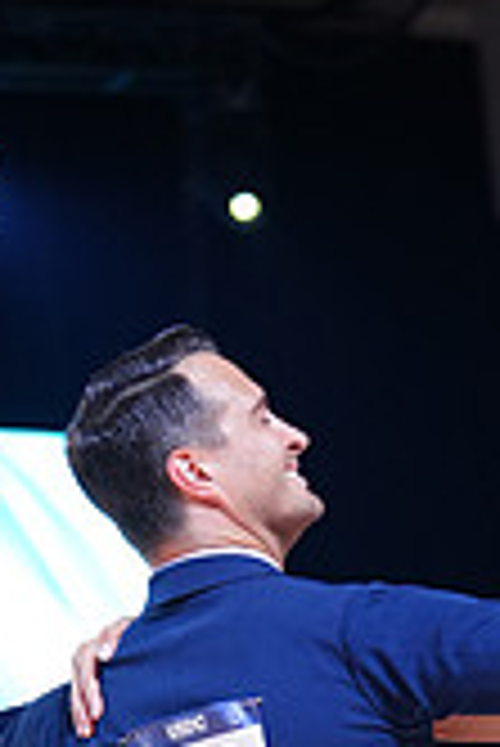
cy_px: 1116
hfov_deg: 5.6
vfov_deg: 8.2
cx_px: 484
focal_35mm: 245
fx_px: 5093
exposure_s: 1/500
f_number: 2.8
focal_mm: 70
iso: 1250
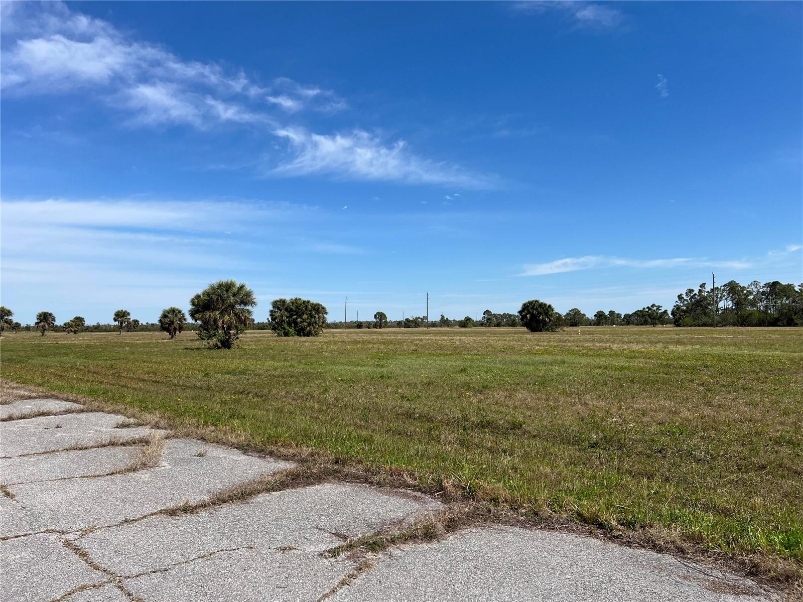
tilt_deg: +2.8
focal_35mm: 26
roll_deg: -2.0
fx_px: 603
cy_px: 301
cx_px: 402
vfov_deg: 53.1
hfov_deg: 67.3
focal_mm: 5.7
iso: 50
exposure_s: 1/6211
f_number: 1.5
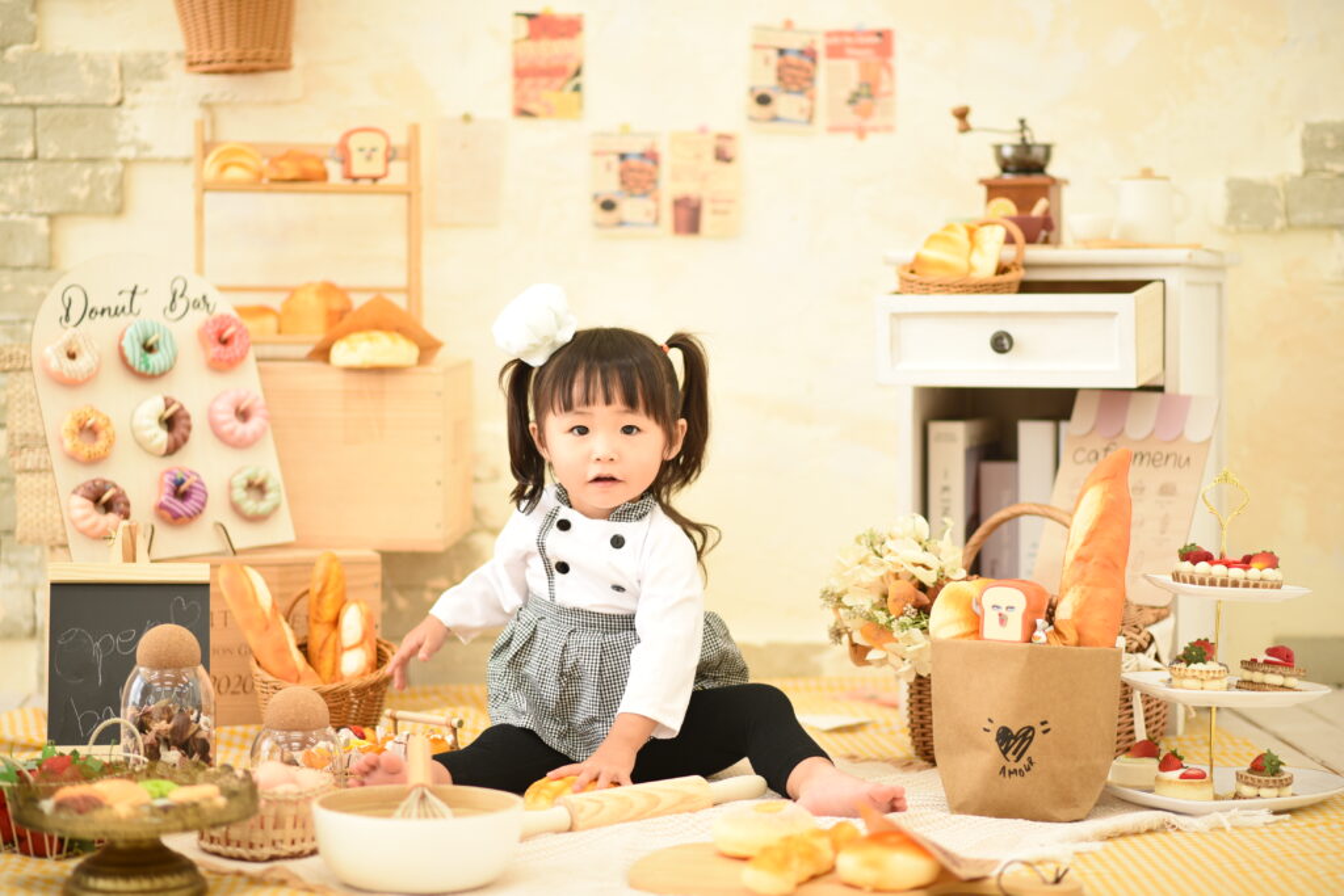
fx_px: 3174
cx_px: 672
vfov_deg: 16.1
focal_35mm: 85
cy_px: 448
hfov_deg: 23.9
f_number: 1.8
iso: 400
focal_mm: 85
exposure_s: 1/400
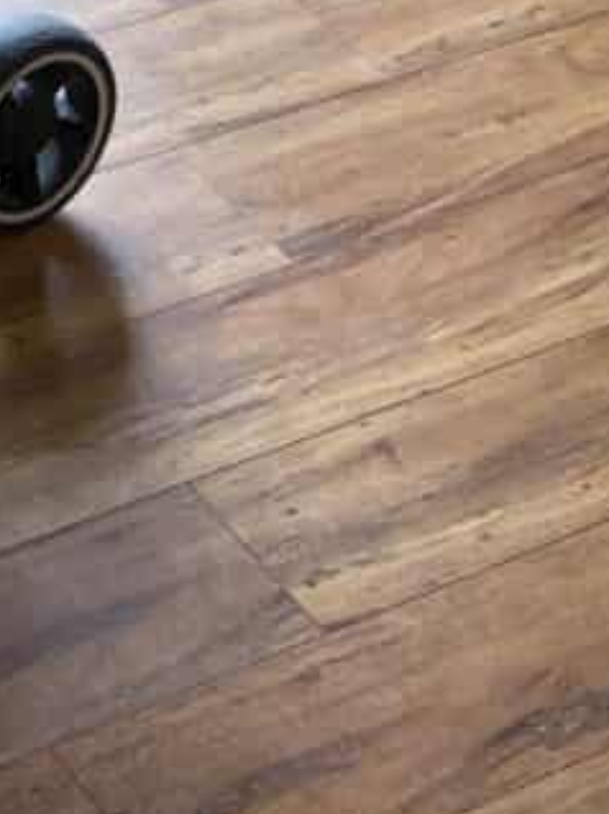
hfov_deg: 10.1
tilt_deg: -16.7
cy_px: -1034
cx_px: -765
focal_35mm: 131
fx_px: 3077
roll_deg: +1.1
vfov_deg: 12.4
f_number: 1.8
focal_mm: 4.25
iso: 80
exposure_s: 1/120
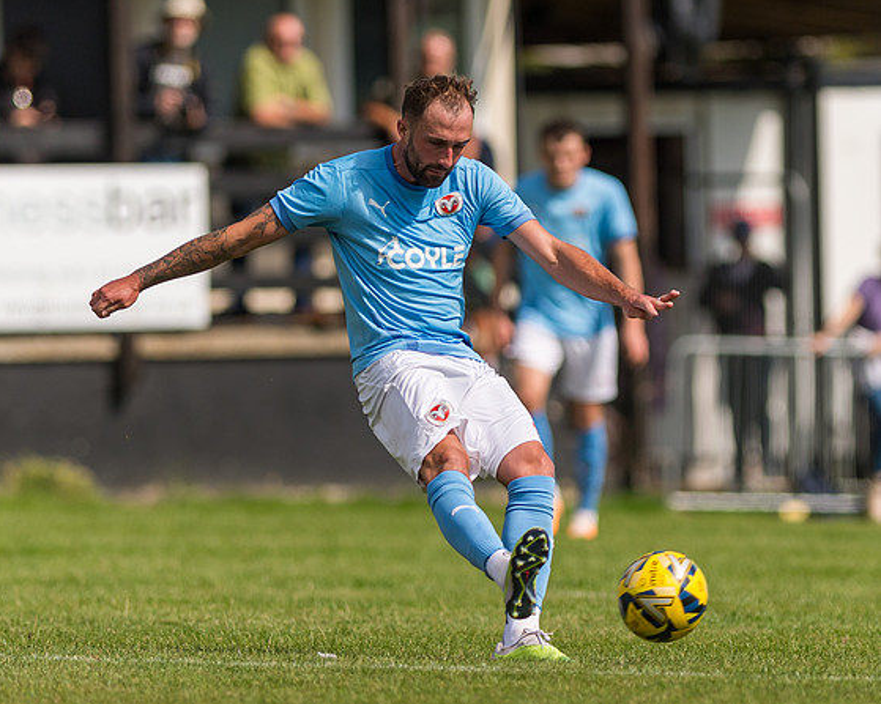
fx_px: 15433
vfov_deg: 2.6
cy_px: 312
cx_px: 555
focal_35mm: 592
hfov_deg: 3.3
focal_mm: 300
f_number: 2.8
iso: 100
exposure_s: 1/4000
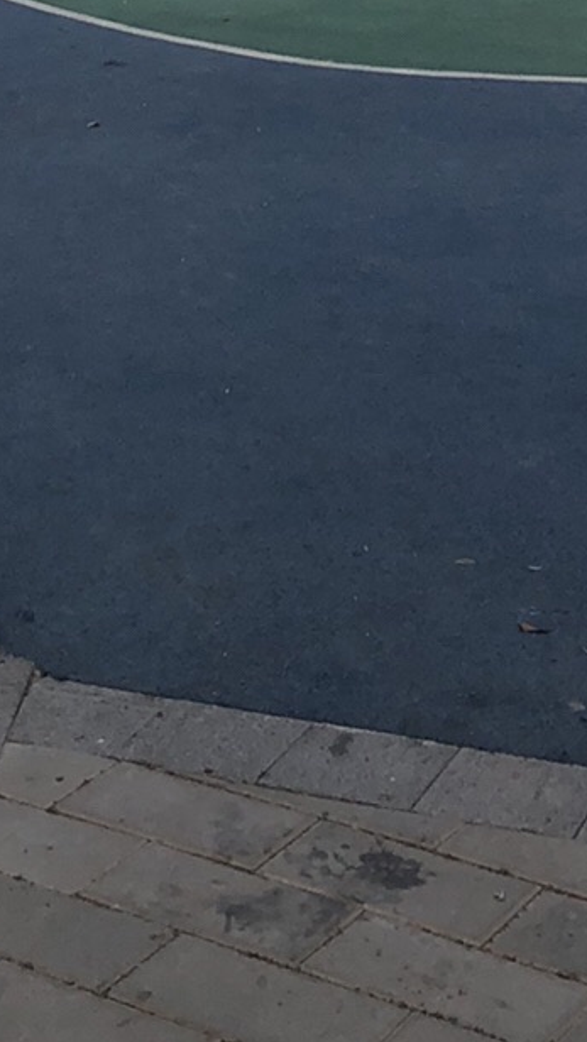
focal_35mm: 99
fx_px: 2736
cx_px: 54
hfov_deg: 12.2
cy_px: -513
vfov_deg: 19.0
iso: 20
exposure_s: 1/292
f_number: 1.8
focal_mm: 3.99
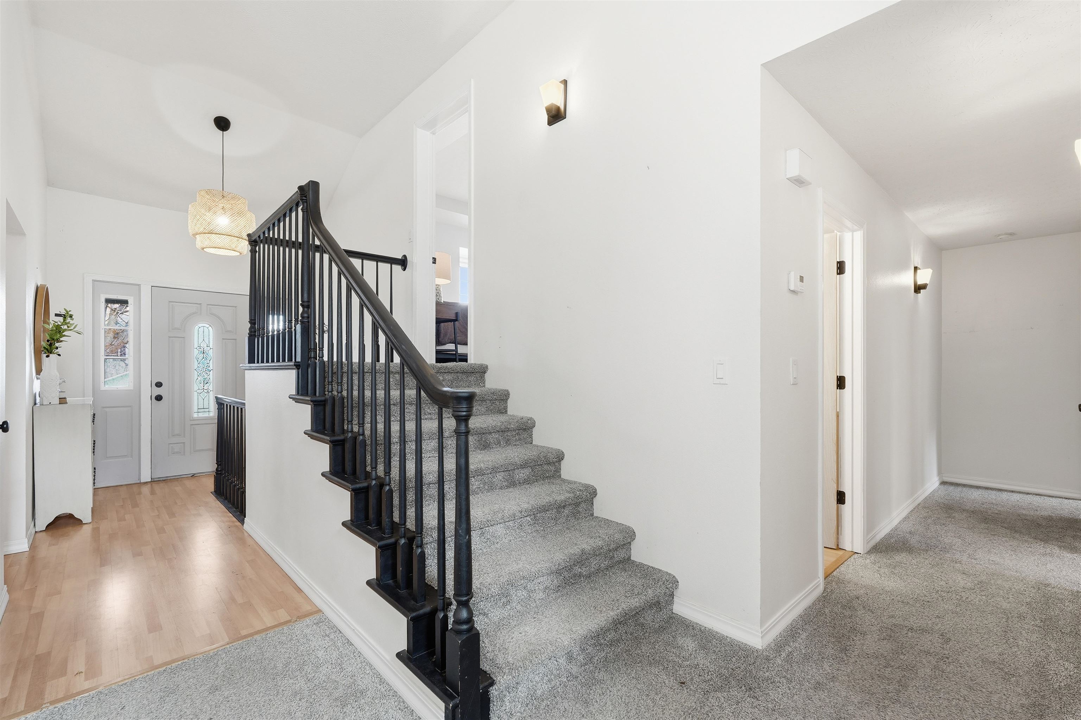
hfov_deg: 96.7
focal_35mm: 16
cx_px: 540
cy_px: 360
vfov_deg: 73.7
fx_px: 480
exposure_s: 1/20
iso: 100
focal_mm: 16
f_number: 8
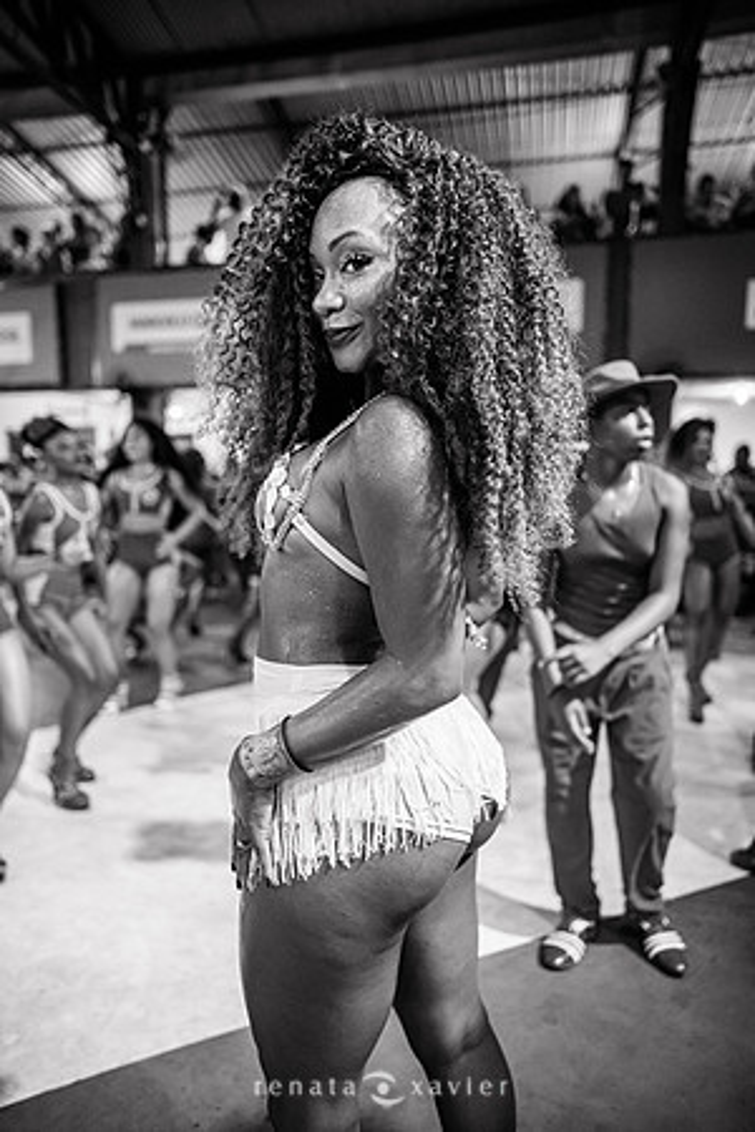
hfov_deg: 53.1
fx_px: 755
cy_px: 566
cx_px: 378
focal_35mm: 24
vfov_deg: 73.7
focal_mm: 24
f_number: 1.8
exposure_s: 1/320
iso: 1600
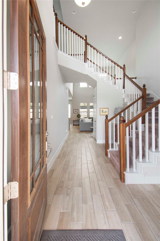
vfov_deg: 100.4
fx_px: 100
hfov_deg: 77.3
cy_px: 120
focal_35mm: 15
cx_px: 80
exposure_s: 1/100
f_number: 5
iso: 400
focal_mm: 10
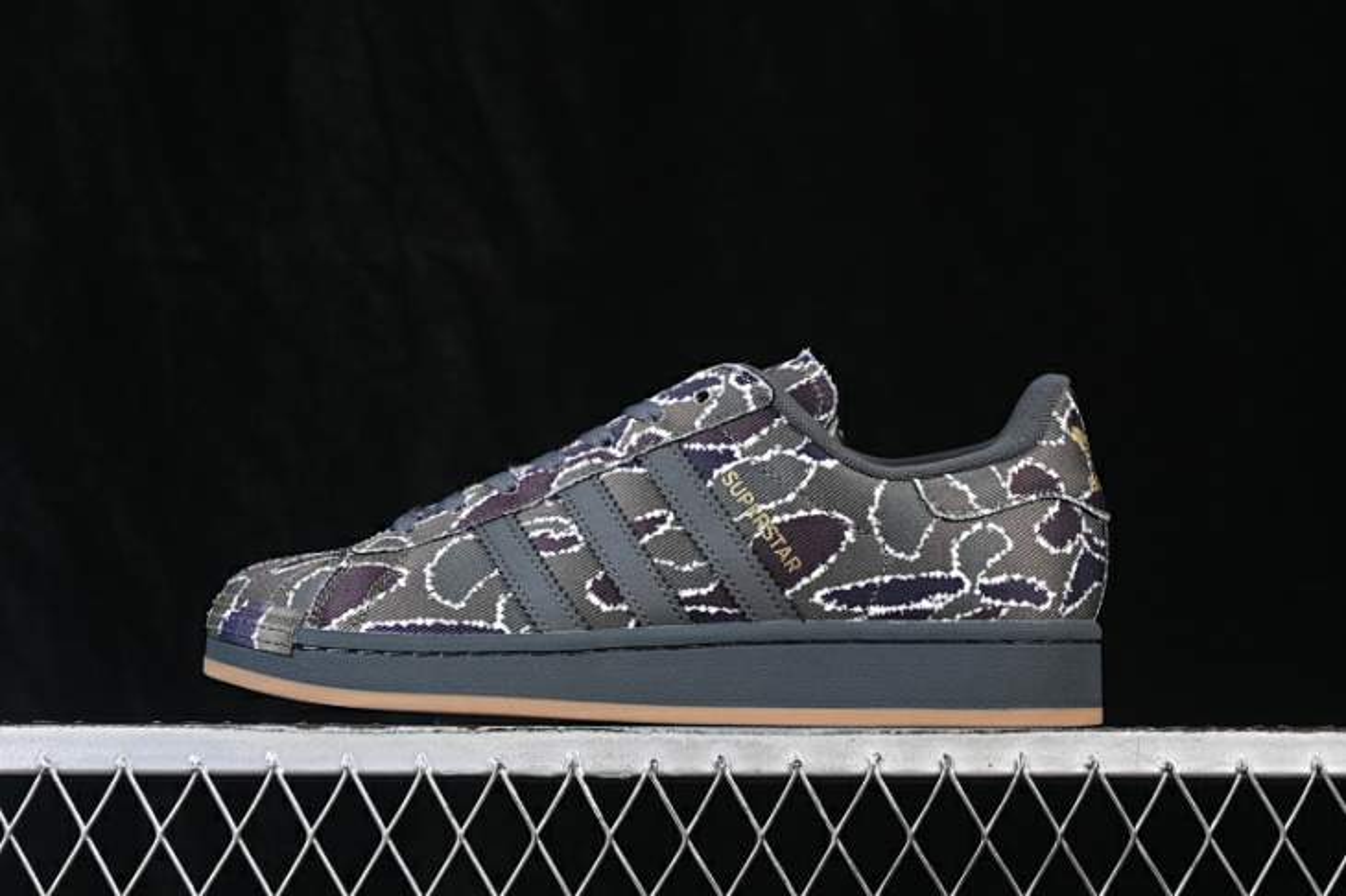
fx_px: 2803
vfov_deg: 18.2
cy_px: 448
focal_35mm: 75
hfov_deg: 27.0
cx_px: 673
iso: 160
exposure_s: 1/60
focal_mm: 50
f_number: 6.3
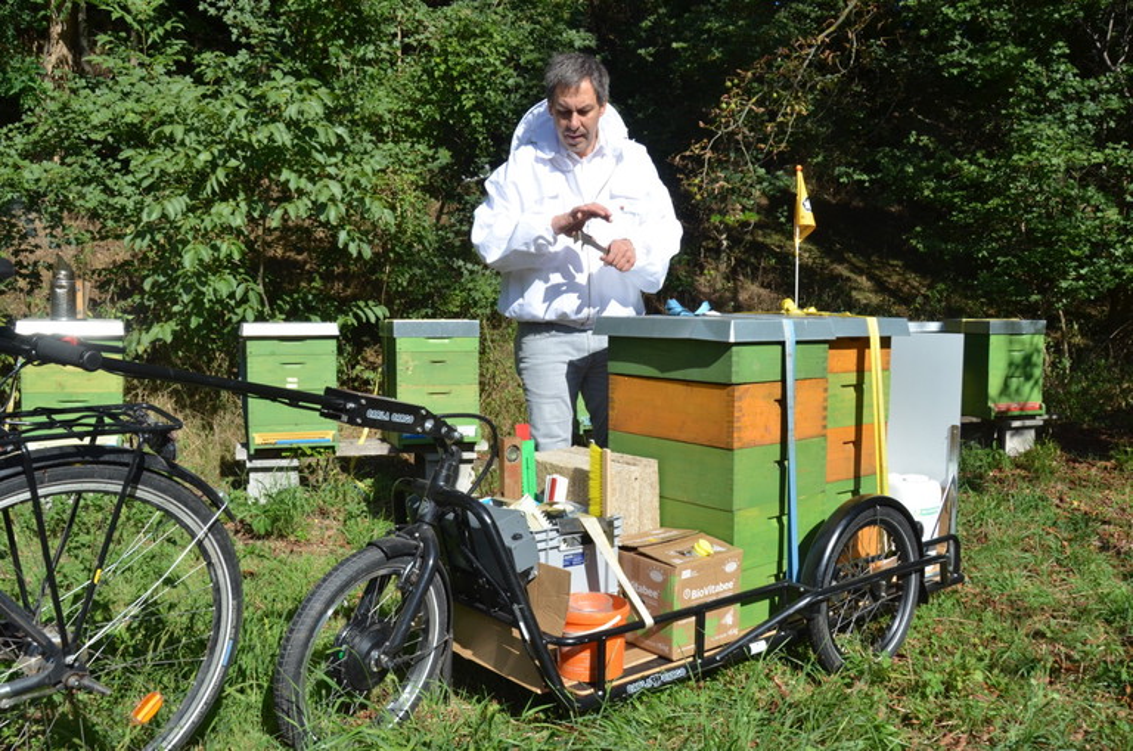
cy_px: 376
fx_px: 942
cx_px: 566
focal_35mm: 30
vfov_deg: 43.4
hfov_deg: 62.0
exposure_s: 1/500
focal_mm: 20
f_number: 11
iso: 400
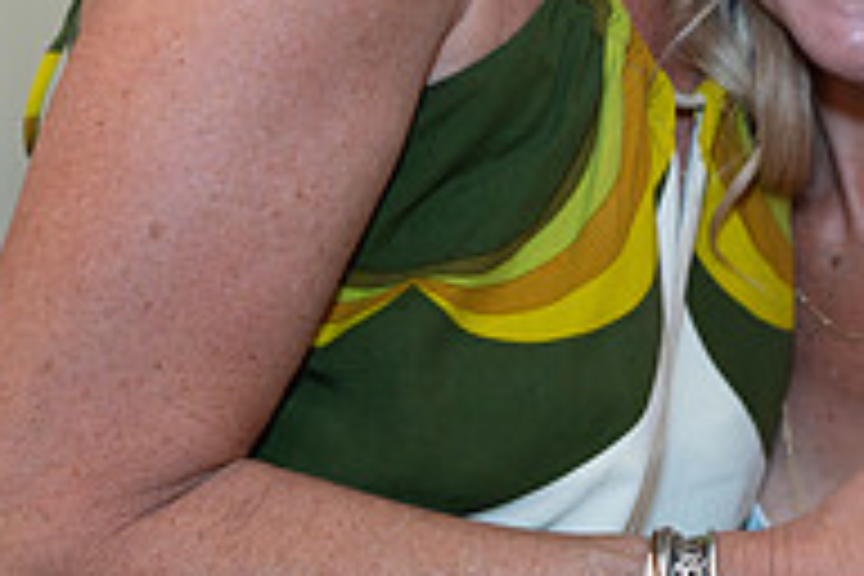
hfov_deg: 13.5
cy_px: -254
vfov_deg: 8.9
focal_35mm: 151
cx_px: 810
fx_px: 3624
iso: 800
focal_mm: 50
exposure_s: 1/125
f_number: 2.8
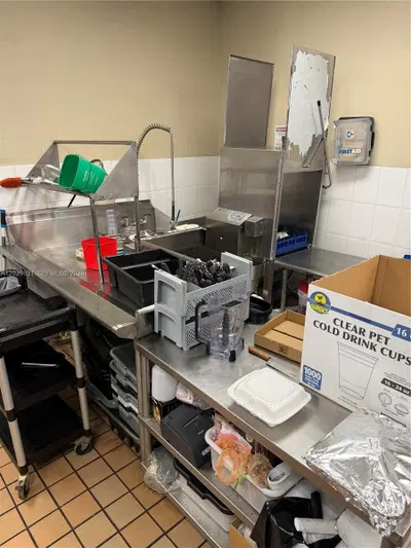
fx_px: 380
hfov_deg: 56.8
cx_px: 206
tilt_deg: -20.1
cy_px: 274
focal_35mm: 24
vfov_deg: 71.6
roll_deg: +0.2
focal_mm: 6.76
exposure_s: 1/60
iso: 125
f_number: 1.78
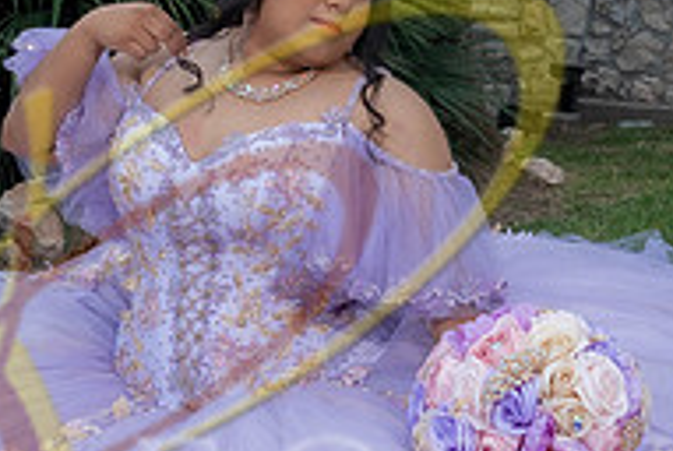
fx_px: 1704
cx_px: 285
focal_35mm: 91
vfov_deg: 14.9
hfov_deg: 22.3
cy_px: 428
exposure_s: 1/1000
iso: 125
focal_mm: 20
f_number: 2.8
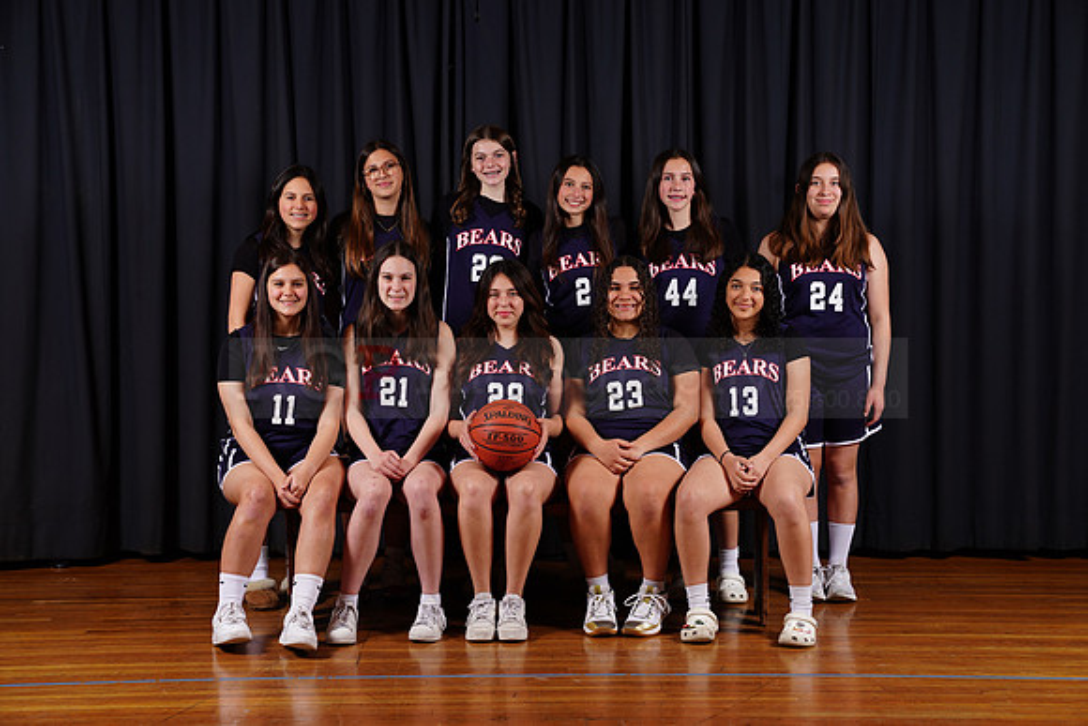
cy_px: 363
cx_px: 544
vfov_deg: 19.5
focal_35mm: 70
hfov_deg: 28.8
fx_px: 2116
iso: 200
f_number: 5.6
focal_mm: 70
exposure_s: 1/250
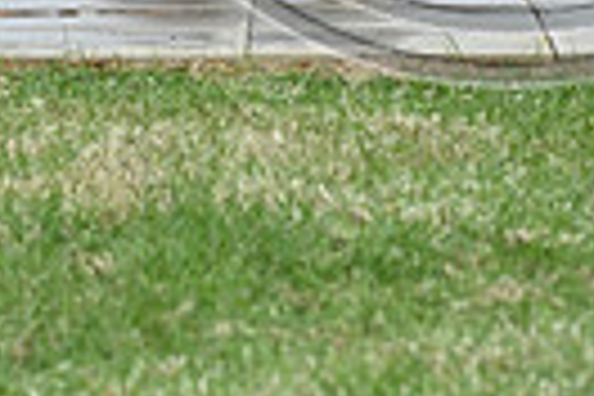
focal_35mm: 379
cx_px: 459
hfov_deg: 5.4
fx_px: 6253
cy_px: -439
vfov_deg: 3.6
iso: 360
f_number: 4.5
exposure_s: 1/1000
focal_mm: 86
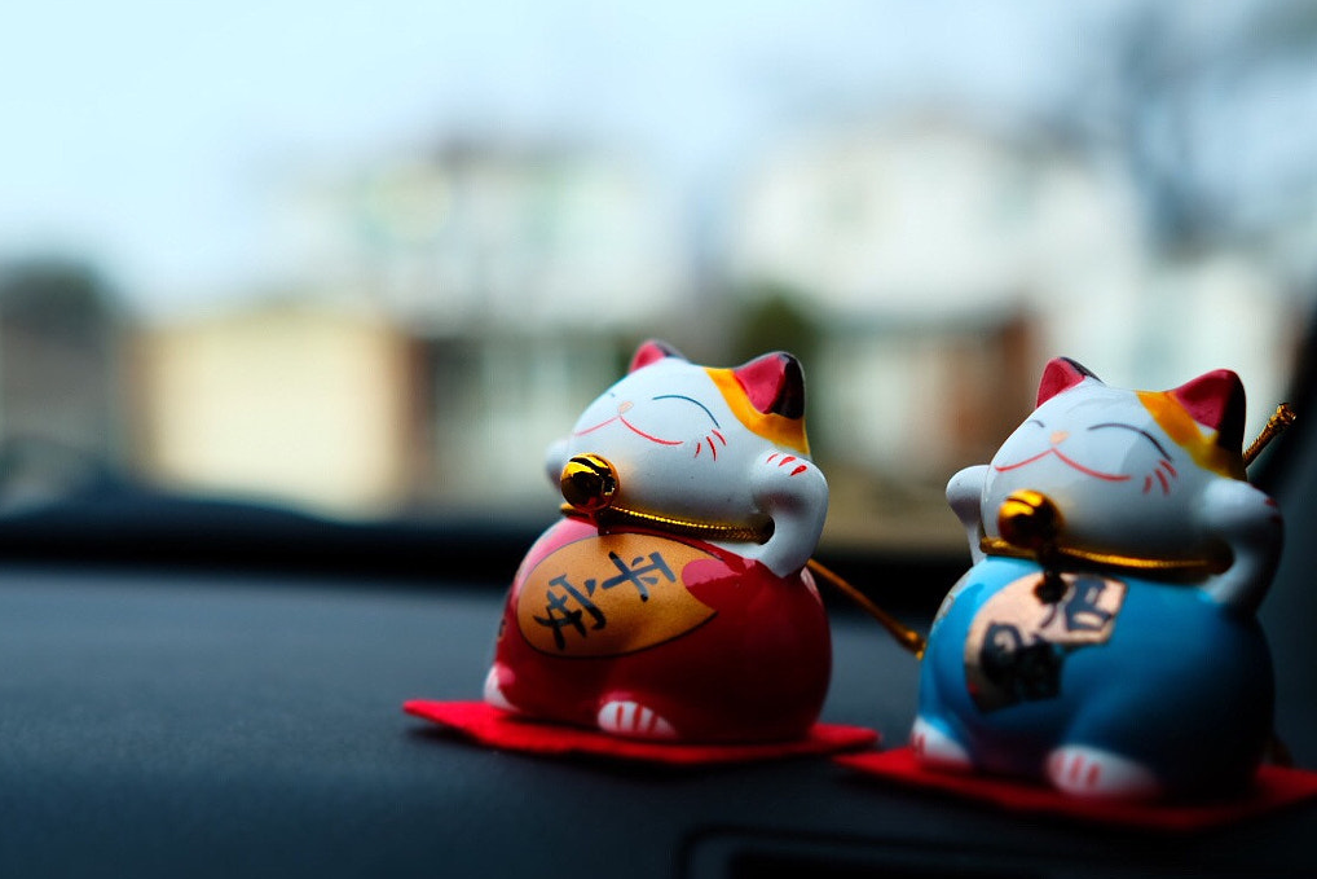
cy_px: 458
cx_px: 655
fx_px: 2012
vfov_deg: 24.6
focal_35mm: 55
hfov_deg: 36.2
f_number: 2.8
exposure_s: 1/340
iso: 200
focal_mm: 23
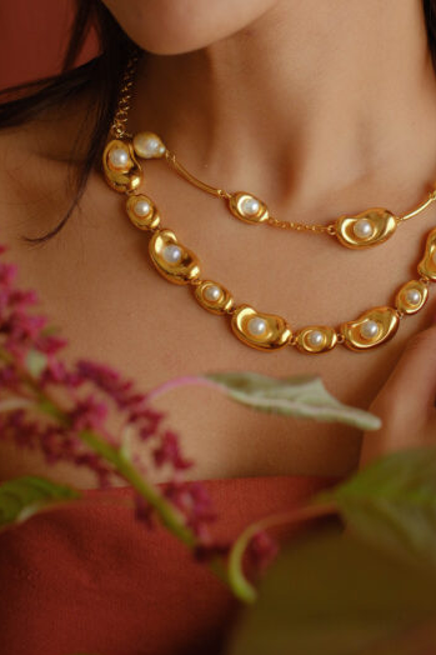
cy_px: 172
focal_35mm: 91
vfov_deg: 22.2
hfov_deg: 15.0
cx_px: 282
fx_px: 1654
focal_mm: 35
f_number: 4
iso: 400
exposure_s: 1/250
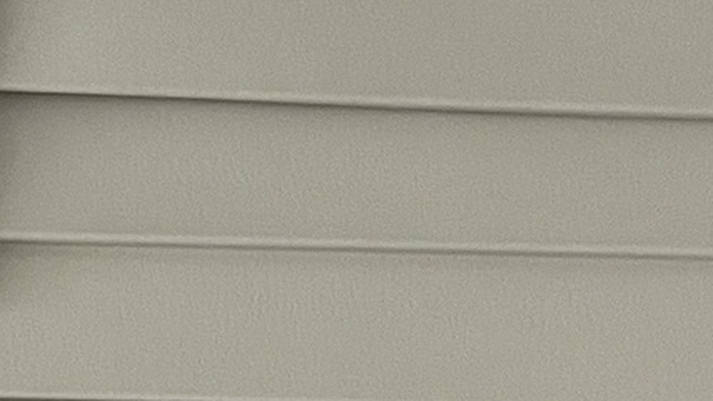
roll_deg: -0.5
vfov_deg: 6.2
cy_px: 1716
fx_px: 2892
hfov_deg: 13.3
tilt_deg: -10.2
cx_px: -346
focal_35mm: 153
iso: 200
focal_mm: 5.7
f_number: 1.5
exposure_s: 1/60
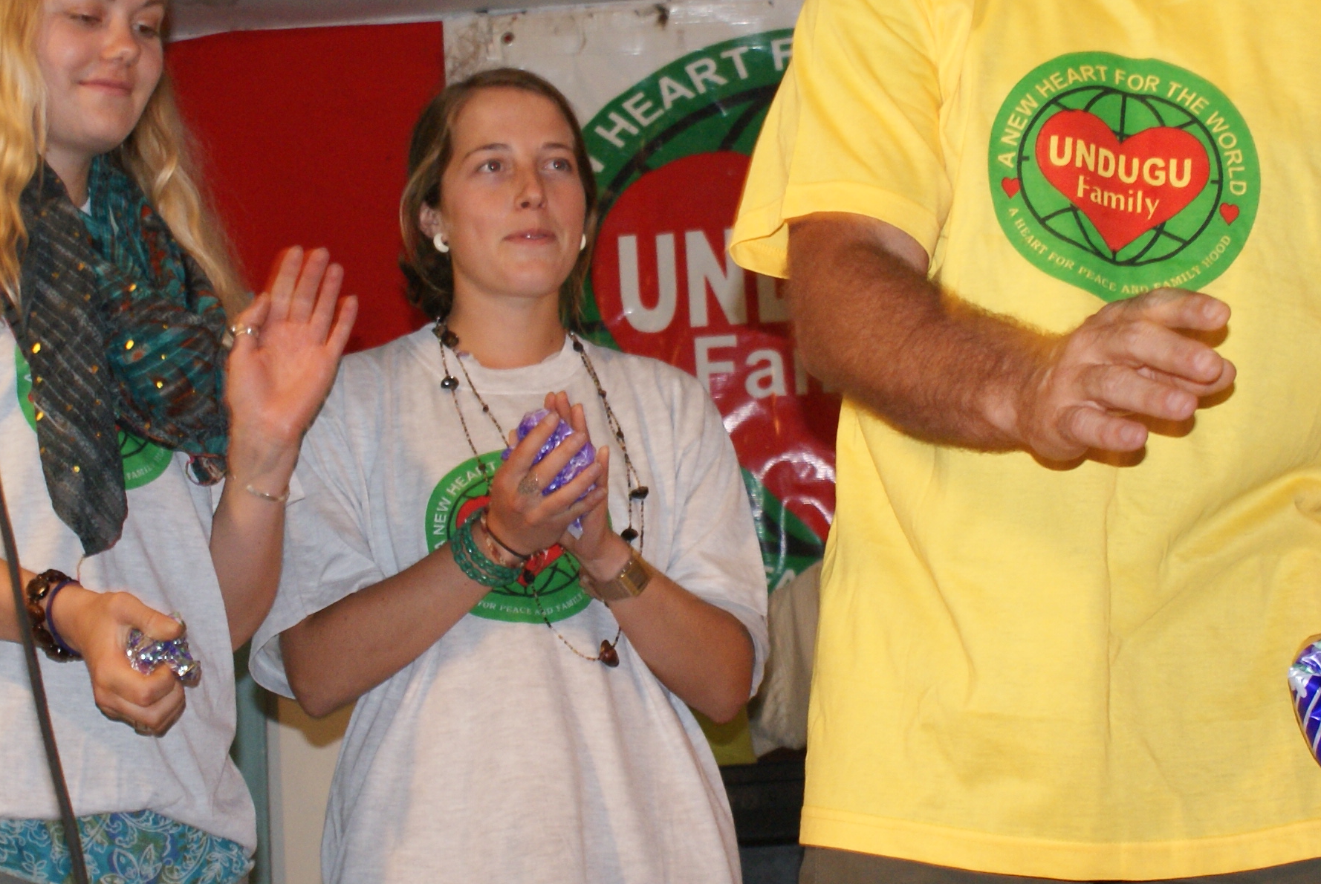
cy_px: 456
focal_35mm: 98
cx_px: 744
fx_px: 3600
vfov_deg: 14.0
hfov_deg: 20.8
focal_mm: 30
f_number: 5
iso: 400
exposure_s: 1/60
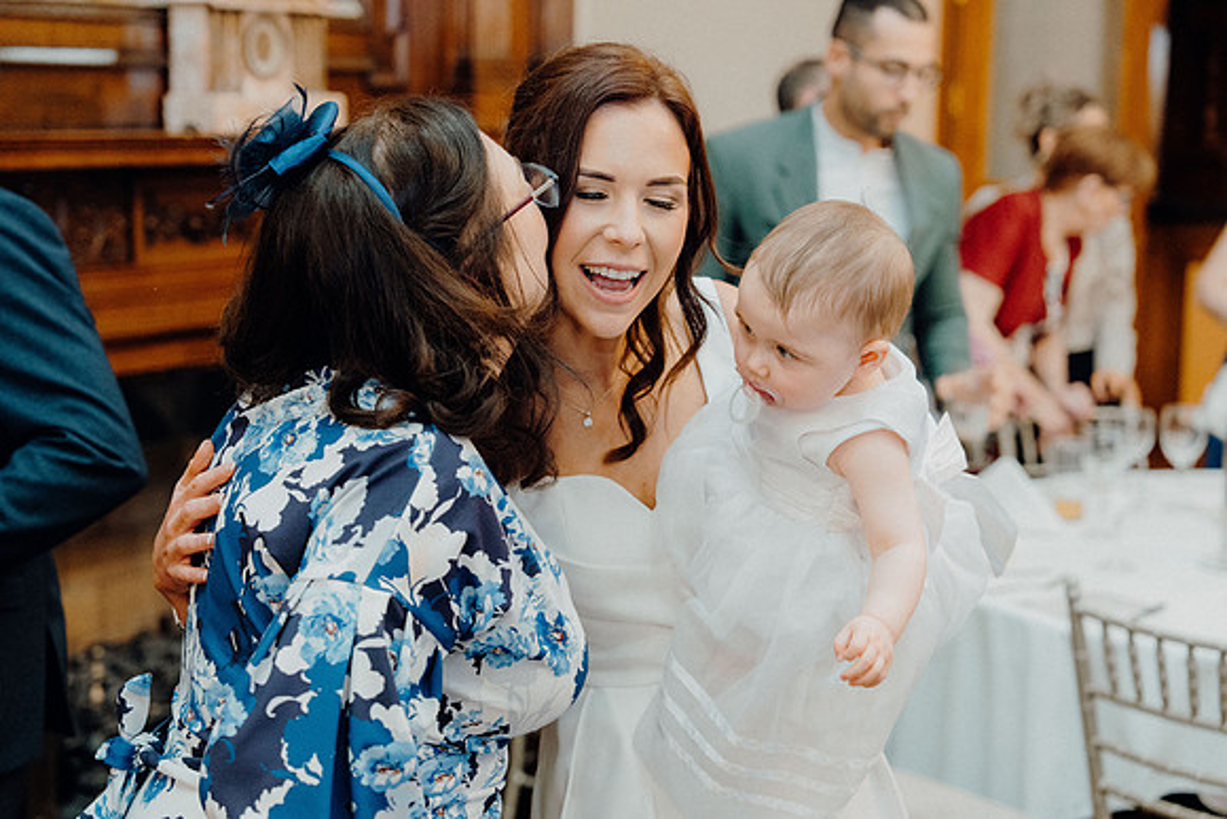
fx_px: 2352
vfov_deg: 19.7
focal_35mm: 69
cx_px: 614
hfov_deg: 29.2
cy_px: 410
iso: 3200
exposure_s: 1/160
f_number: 3.5
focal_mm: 69
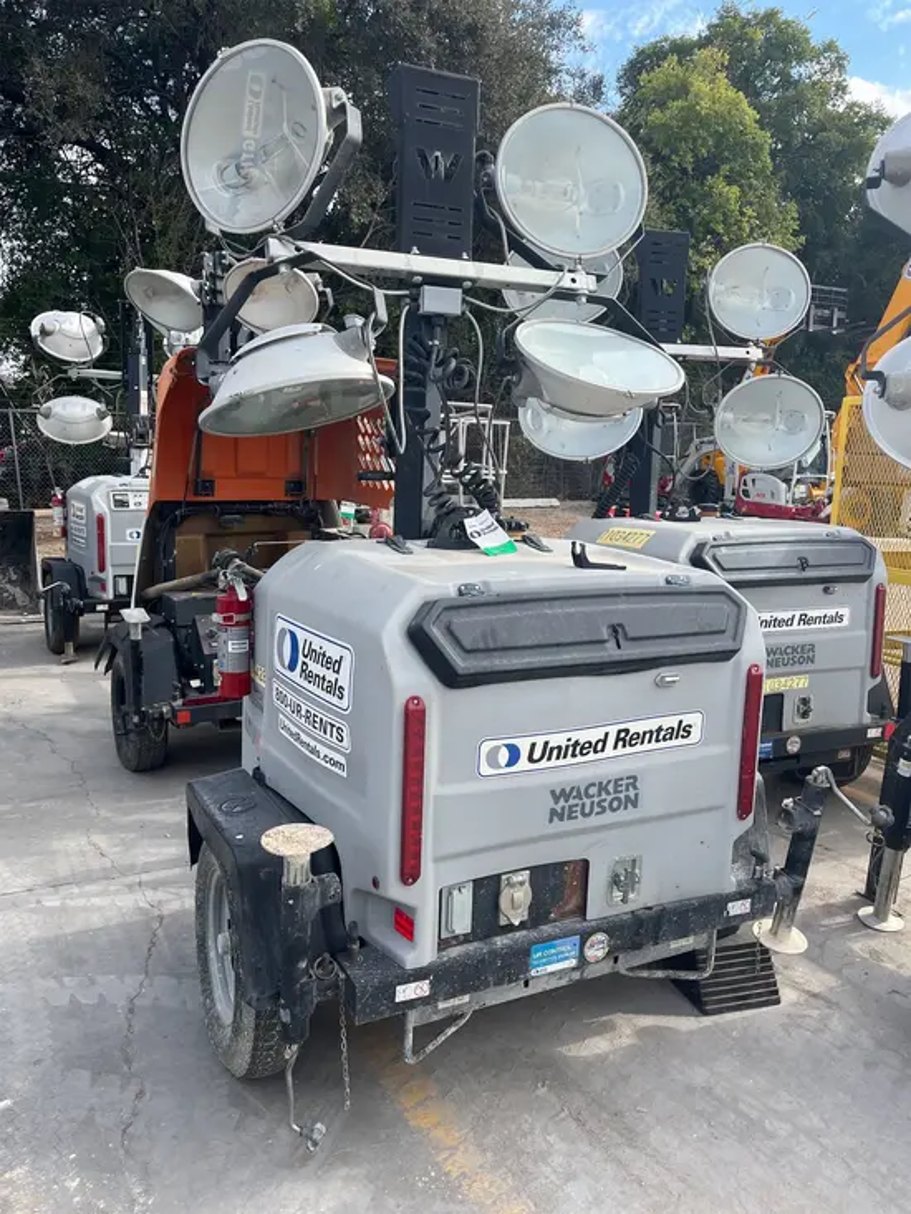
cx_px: 456
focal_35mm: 26
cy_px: 607
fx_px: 912
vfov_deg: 67.3
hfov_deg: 53.1
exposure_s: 1/1175
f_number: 1.6
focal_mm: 5.1
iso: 50
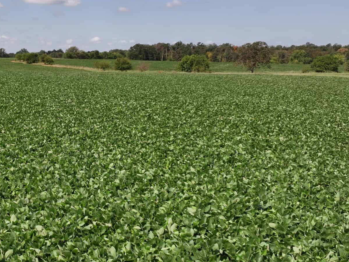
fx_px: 514
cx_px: 70
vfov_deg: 28.6
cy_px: 141
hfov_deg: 36.2
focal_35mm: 51
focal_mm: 12.29
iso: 100
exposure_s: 1/120
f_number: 2.8
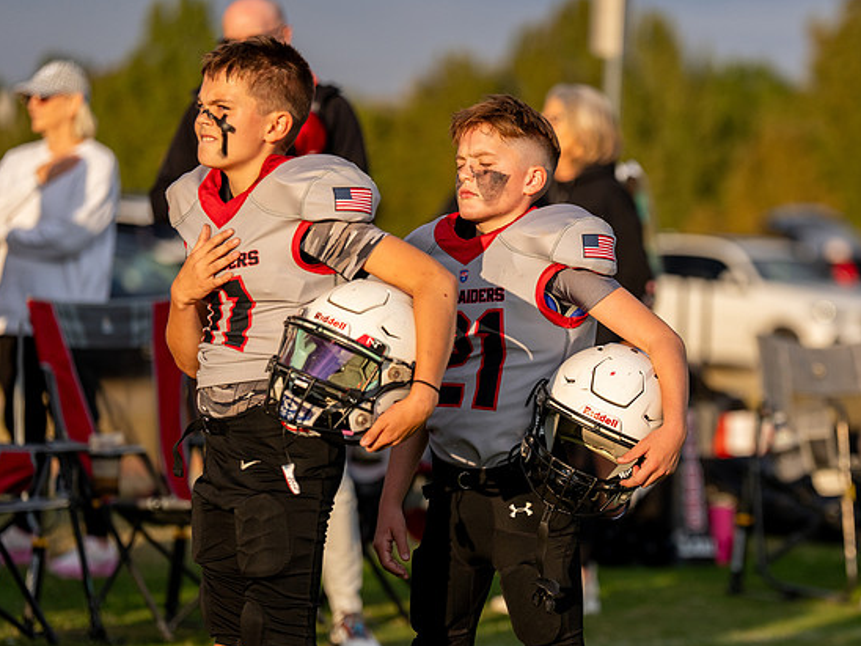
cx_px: 581
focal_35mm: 206
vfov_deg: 7.2
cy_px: 433
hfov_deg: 9.6
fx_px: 5124
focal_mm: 141
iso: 400
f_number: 2.8
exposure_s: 1/3200
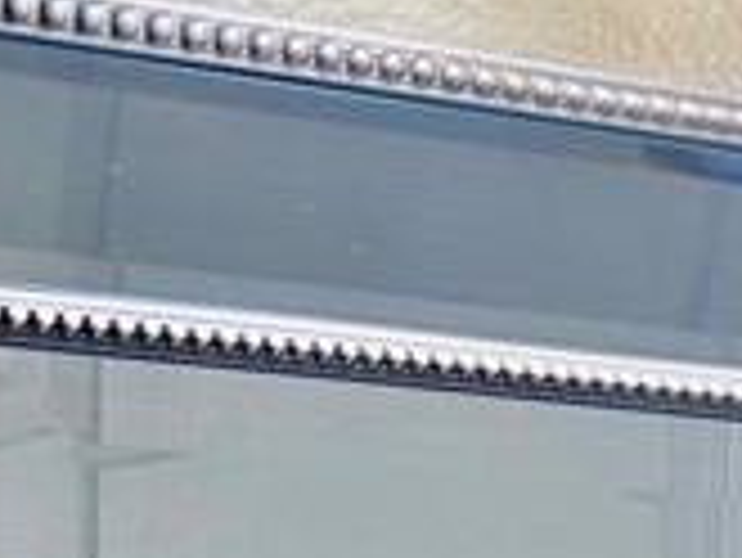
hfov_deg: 10.6
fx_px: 3454
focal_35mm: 161
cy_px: 1058
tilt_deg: -2.1
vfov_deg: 8.8
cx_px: 1754
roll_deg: +0.2
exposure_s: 1/120
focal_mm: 5.7
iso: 32
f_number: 1.5
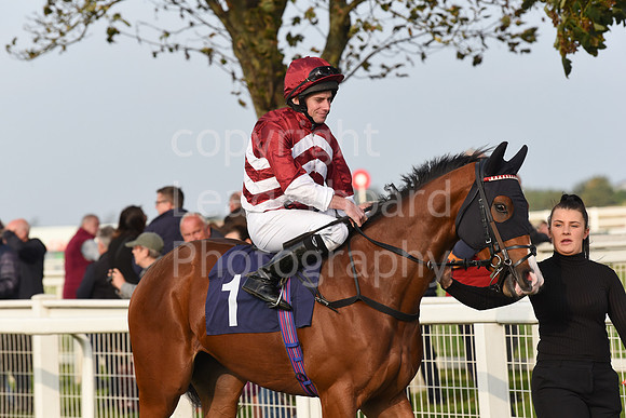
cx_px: 313
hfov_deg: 10.3
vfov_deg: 6.9
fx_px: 3478
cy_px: 209
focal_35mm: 200
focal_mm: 200
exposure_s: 1/2500
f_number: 5.6
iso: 640
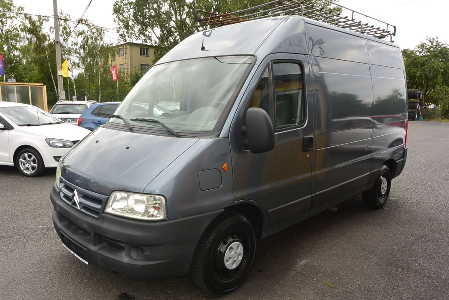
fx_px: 337
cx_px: 224
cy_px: 150
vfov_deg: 47.9
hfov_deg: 67.4
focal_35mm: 27
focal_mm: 10
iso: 160
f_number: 6.3
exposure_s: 1/250
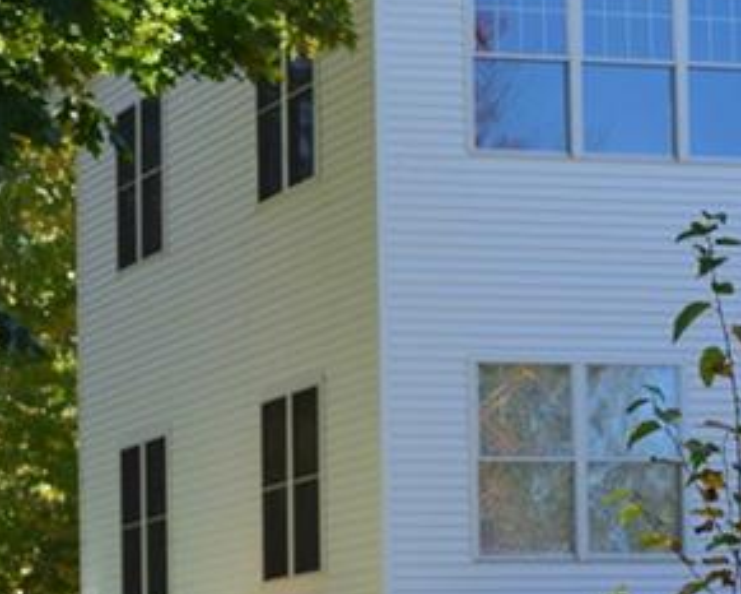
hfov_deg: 9.6
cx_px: 845
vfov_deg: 7.8
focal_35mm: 198
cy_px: 339
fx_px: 4344
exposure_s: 1/250
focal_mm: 40
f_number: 10
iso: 400
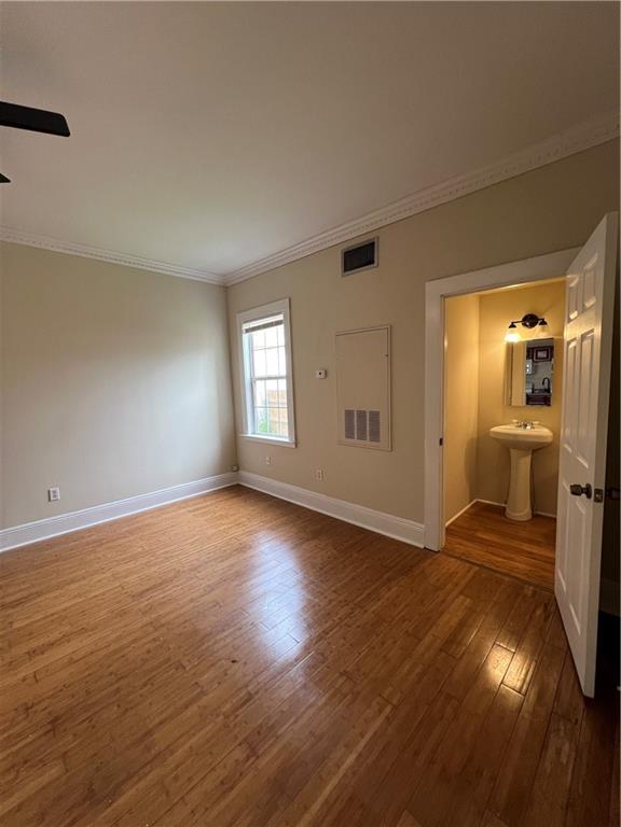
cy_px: 414
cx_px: 310
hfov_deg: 89.9
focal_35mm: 13
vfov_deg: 106.2
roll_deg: +1.4
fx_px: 311
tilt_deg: -6.8
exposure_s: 1/120
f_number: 1.8
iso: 125
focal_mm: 1.57
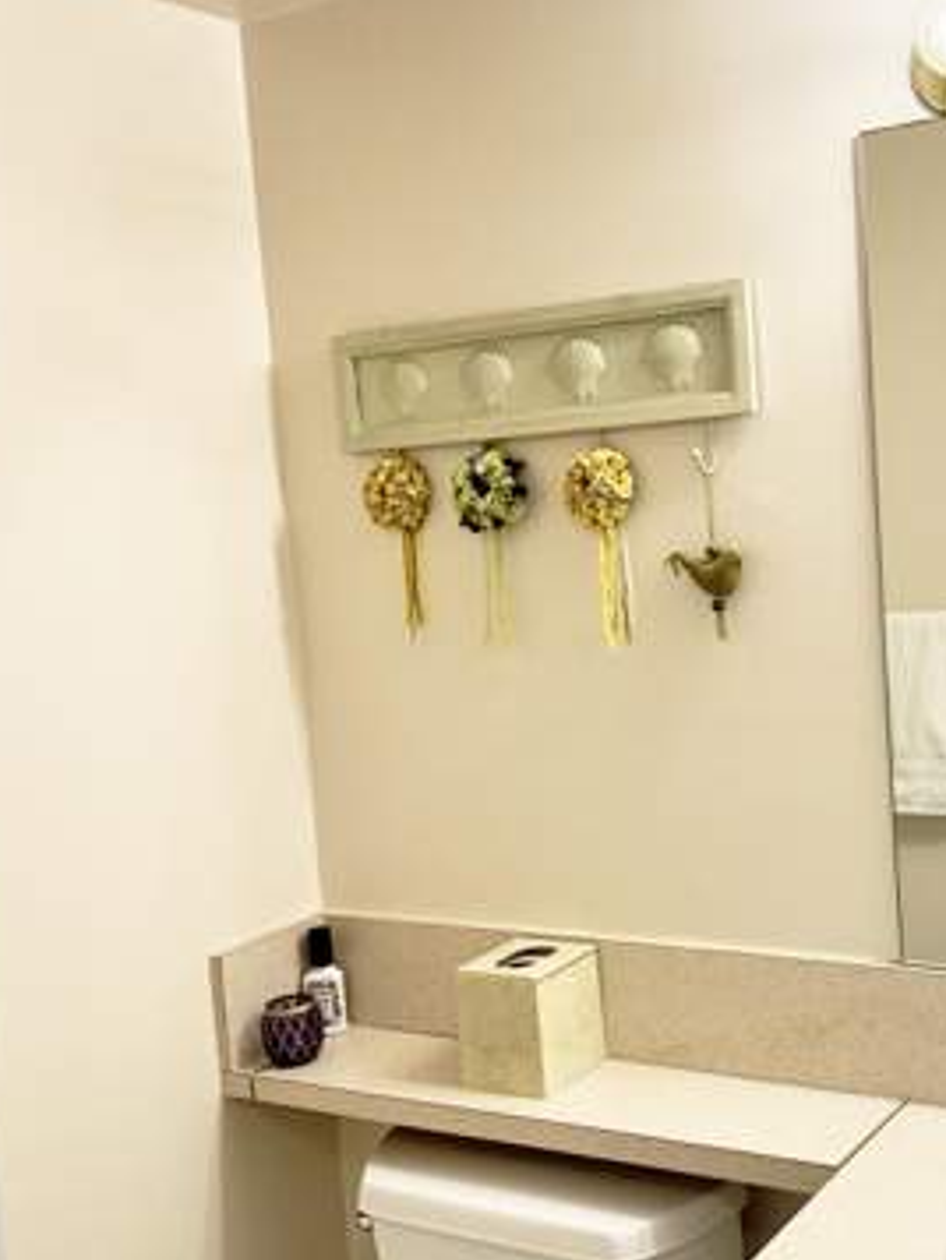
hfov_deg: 33.1
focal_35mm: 43
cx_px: 685
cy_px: 646
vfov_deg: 43.8
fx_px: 1566
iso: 64
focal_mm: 6.86
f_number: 1.78
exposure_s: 1/120
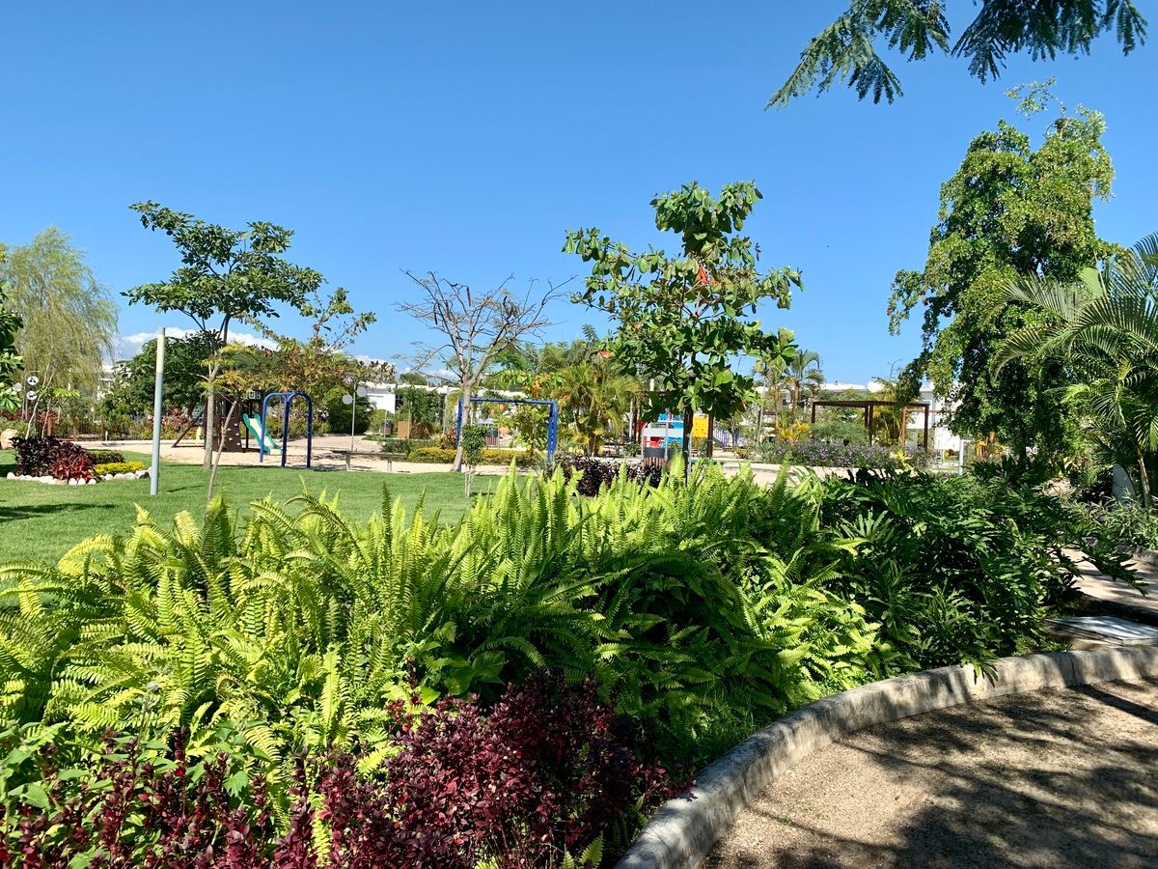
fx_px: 870
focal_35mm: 26
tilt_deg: +1.1
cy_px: 434
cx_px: 579
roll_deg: -2.5
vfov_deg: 53.1
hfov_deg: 67.3
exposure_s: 1/2033
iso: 25
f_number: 1.8
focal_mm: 4.25
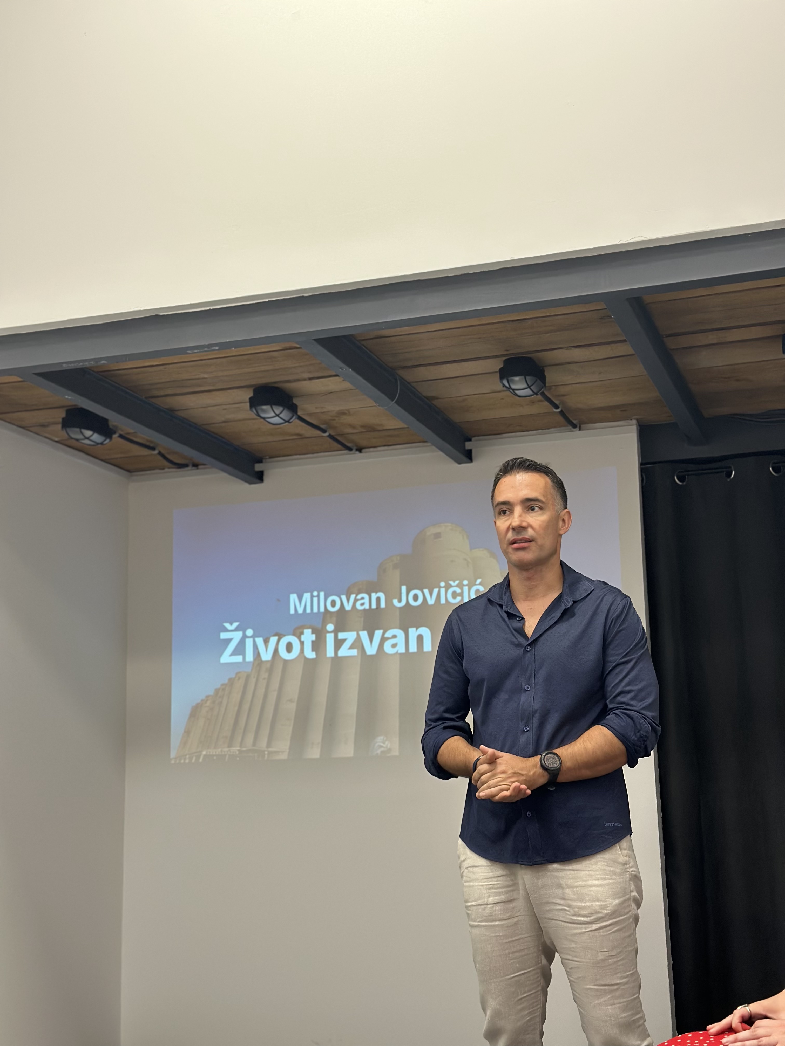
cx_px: 392
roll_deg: +0.9
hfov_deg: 30.3
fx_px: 1451
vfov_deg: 39.7
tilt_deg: +10.6
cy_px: 523
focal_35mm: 48
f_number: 1.78
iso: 320
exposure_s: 1/48
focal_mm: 6.86
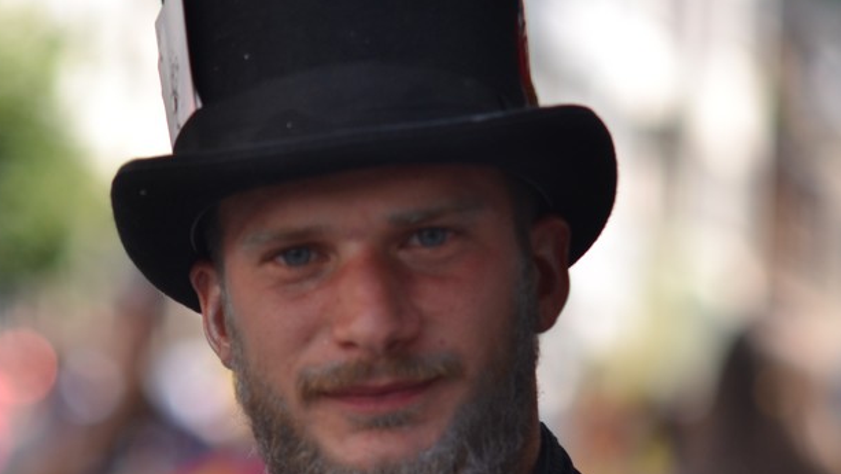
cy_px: 346
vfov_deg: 4.1
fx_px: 6557
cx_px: 353
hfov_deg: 7.3
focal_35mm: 294
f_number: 2.8
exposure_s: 1/640
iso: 100
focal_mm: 112
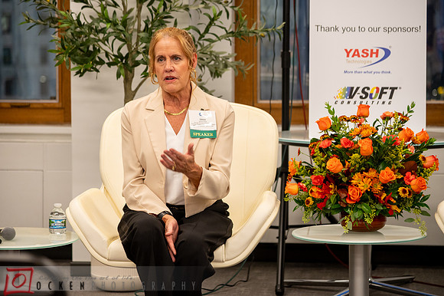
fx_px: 1479
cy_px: 148
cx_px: 222
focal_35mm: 120
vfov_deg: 11.4
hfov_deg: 17.1
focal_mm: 120
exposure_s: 1/100
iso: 1600
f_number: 4
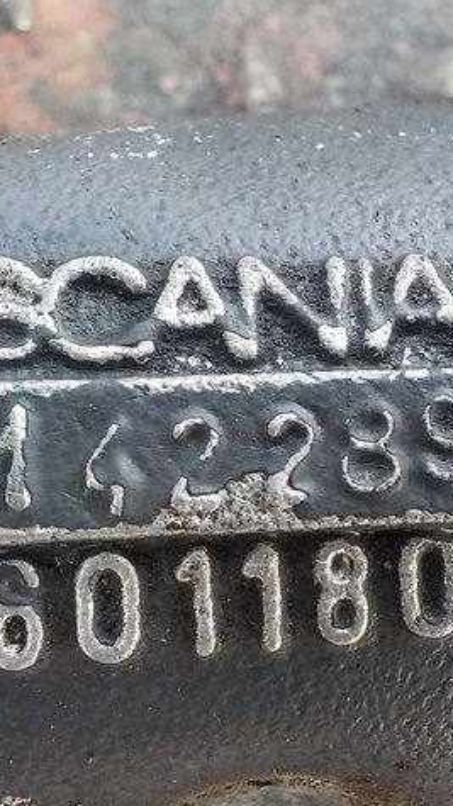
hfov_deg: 27.1
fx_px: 940
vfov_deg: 46.4
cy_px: 404
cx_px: 258
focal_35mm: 44
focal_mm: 4.1
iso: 800
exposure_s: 1/13
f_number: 3.3
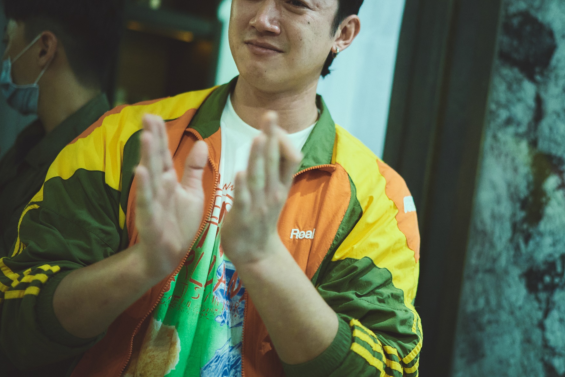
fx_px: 738
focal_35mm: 47
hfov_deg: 41.6
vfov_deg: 28.5
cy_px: 129
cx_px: 356
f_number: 1.4
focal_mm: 35
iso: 1600
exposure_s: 1/100
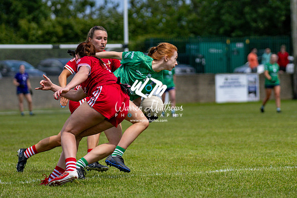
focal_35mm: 226
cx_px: 180
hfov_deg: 9.1
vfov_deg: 6.1
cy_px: 78
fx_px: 1866
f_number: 2.8
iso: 280
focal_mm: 125
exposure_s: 1/6400
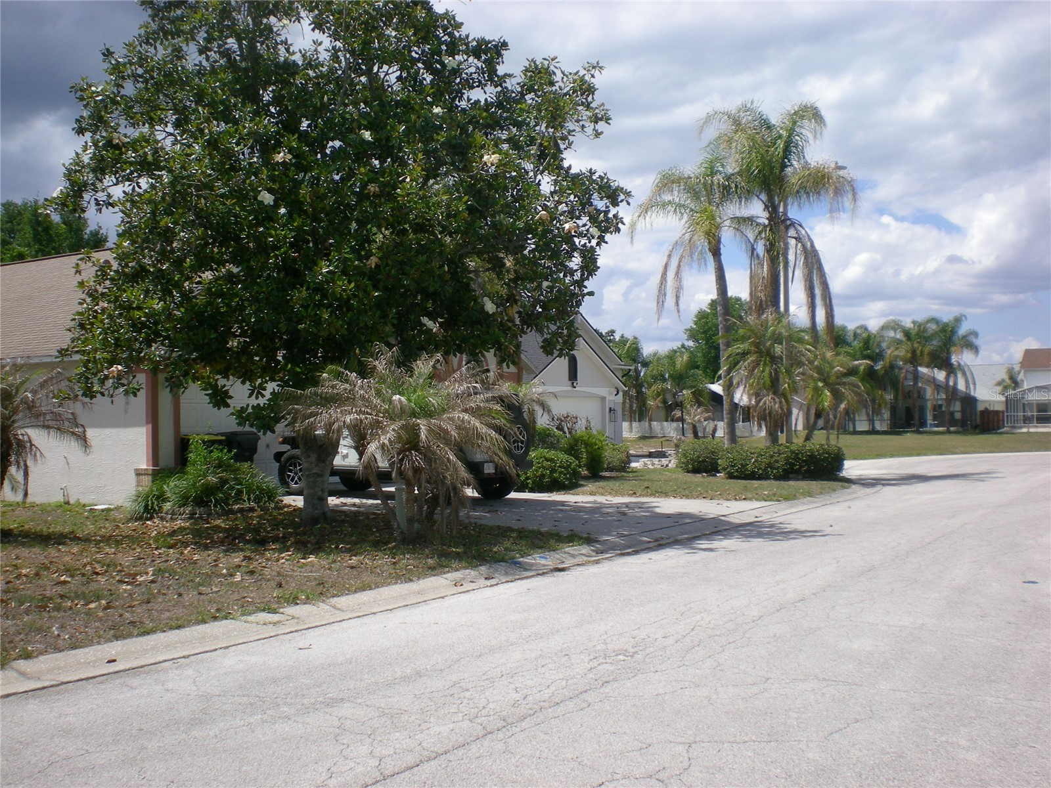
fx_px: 1154
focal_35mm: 38
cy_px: 394
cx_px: 526
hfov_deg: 49.0
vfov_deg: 37.7
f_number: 4.6
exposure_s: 1/431
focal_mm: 6.3
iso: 50
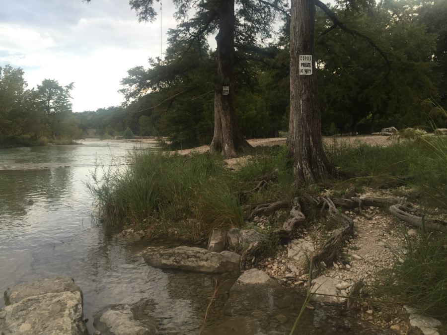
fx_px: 374
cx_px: 224
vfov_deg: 48.2
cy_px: 168
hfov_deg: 61.7
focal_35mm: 29
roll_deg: -0.7
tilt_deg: -3.9
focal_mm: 4.15
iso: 32
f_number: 2.2
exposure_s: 1/172
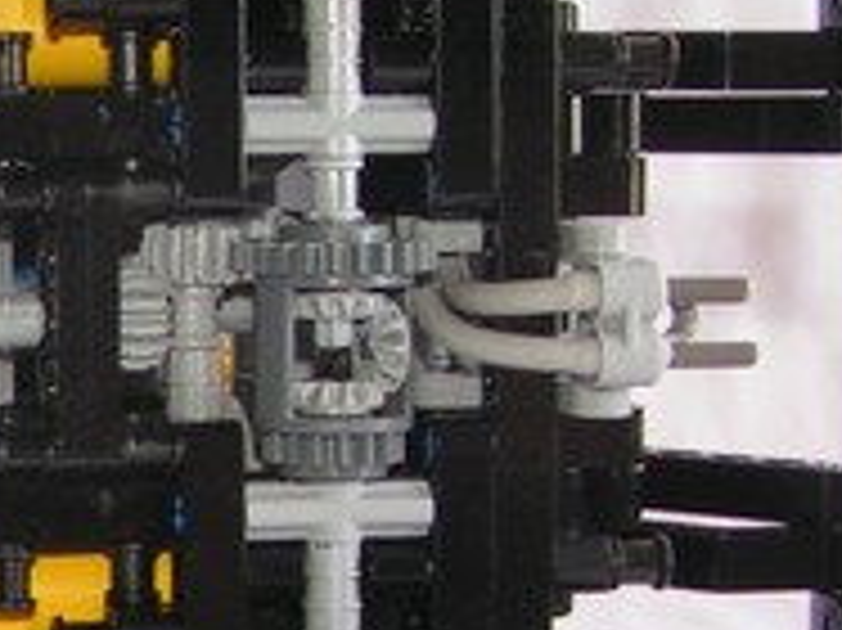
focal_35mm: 130
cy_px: 369
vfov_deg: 11.4
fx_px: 3160
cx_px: -342
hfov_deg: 14.4
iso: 80
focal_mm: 5.8
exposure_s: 1/40
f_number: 2.8
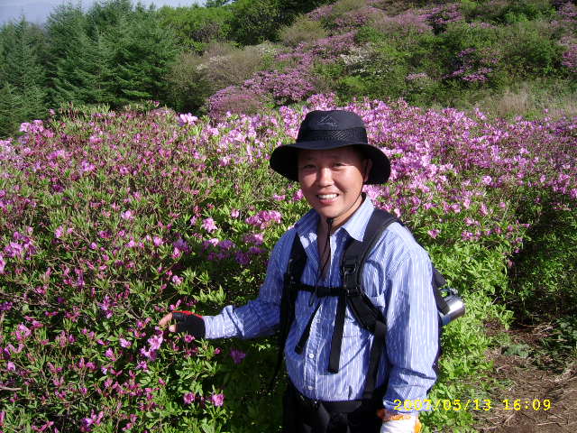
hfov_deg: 52.6
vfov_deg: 40.7
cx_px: 288
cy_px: 216
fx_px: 583
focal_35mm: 35
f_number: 5.8
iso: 50
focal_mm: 5.95
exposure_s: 1/272
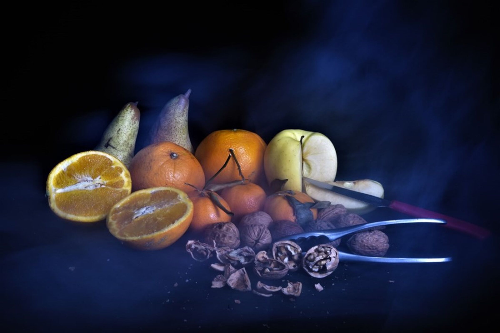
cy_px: 166
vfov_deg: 28.1
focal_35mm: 48
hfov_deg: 41.1
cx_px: 250
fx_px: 667
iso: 500
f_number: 22
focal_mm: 48
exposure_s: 6
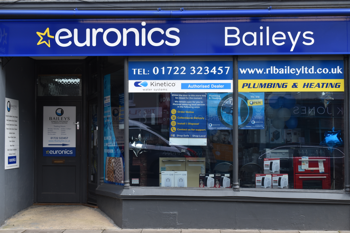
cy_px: 116
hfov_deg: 31.9
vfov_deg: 21.6
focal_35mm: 63
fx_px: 612
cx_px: 175
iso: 200
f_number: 7.1
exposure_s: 1/250
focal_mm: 42
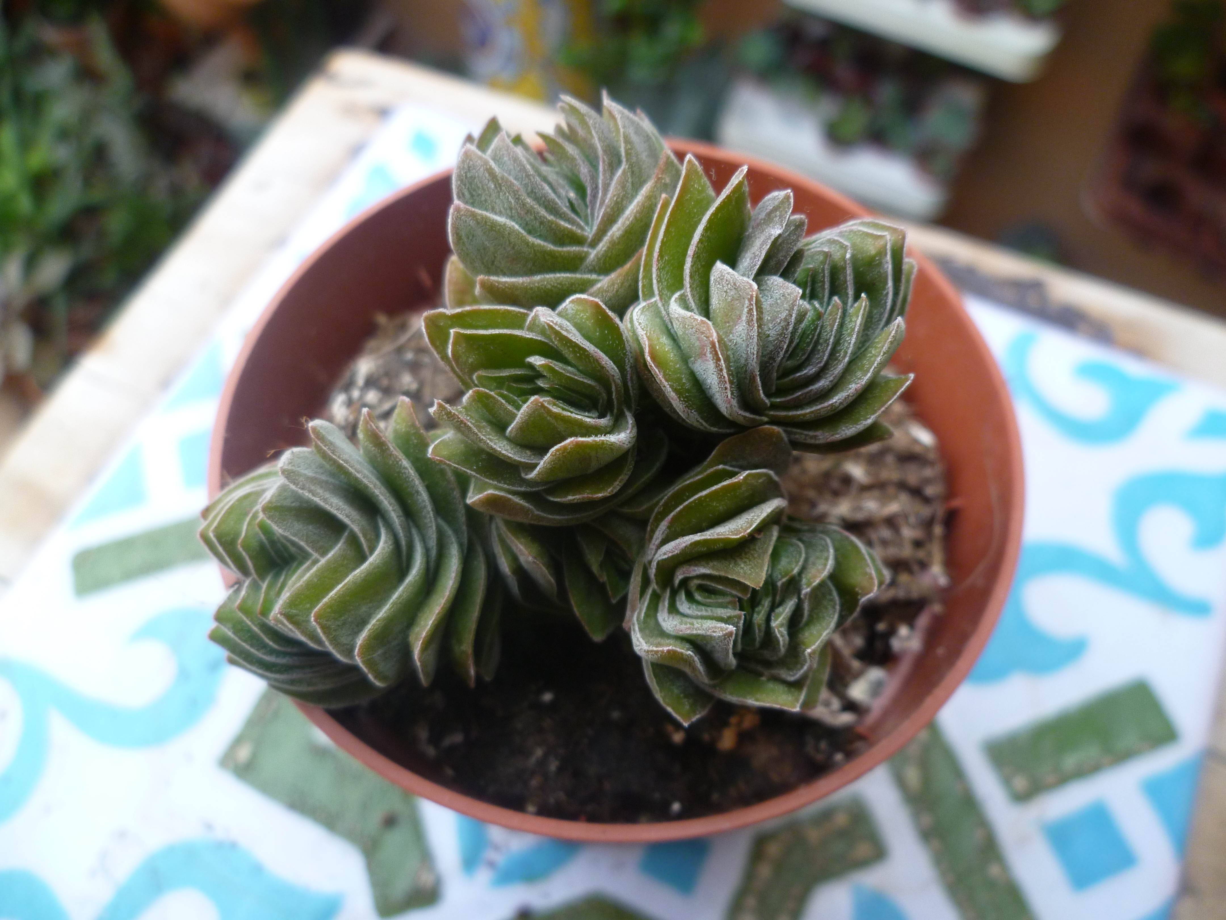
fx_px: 992
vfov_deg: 49.7
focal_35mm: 28
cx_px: 613
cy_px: 460
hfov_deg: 63.4
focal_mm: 5
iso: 160
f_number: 2.8
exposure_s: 1/30
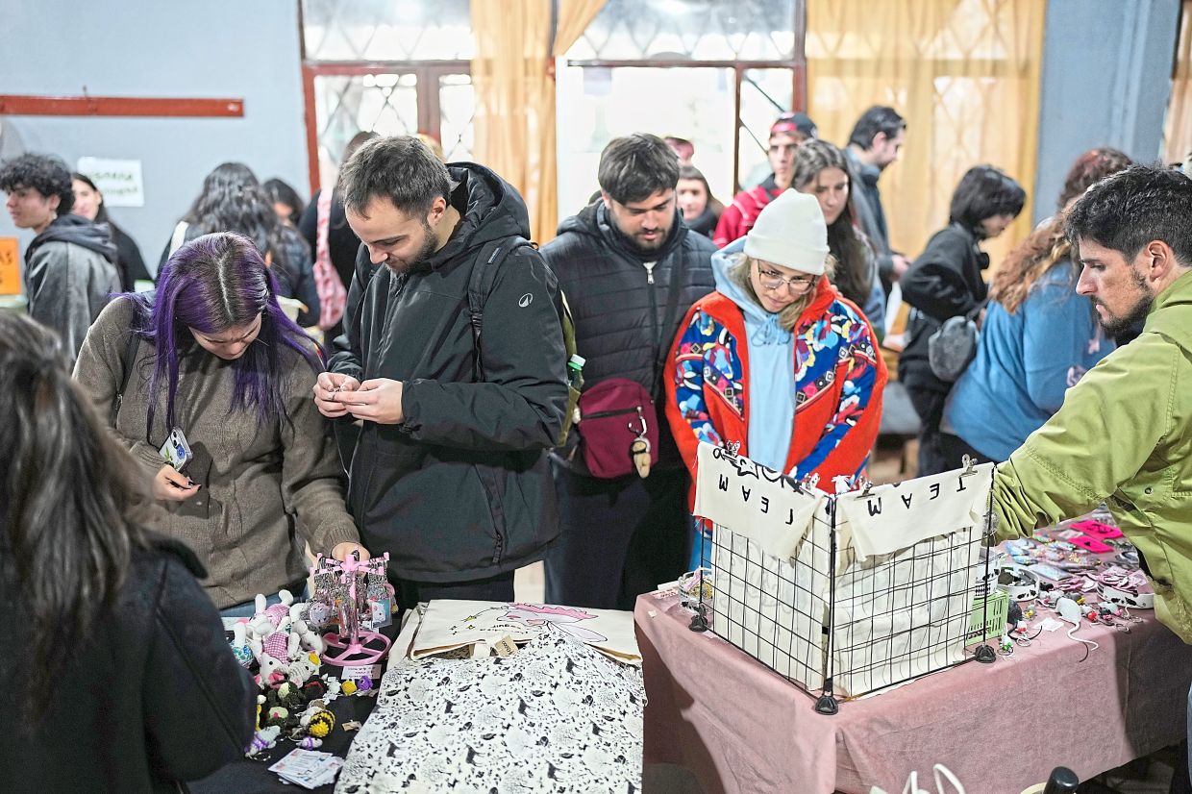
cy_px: 397
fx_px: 1159
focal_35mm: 35
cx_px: 596
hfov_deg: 54.4
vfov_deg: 37.8
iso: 1250
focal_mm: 35
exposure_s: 1/320
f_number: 1.4
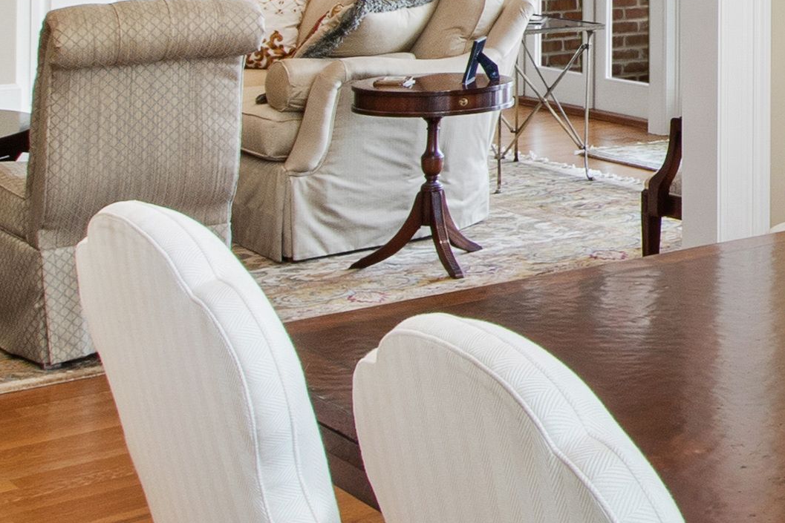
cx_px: 1223
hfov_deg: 21.1
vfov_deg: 16.5
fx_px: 1723
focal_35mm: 79
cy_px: -129
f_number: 8
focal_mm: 10
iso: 100
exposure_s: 1/2.5
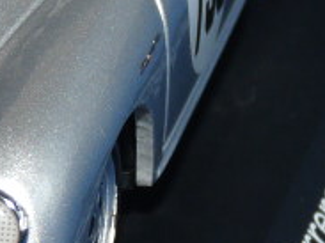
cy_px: 12
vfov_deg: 3.1
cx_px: -69
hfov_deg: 4.1
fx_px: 4522
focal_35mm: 482
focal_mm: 13.8
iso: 100
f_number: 3.4
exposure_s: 1/40
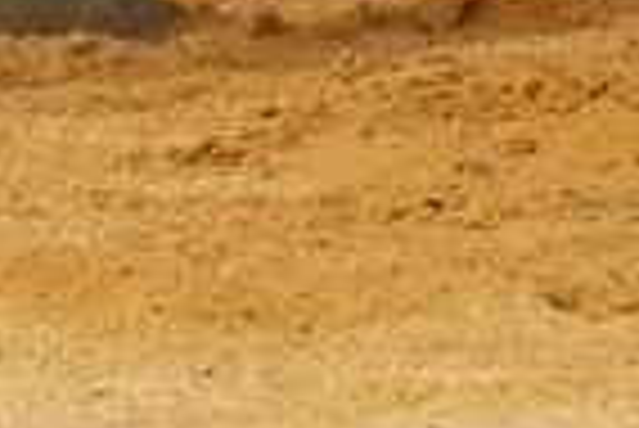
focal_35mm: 1294
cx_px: -292
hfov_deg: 1.6
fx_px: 22992
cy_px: -1047
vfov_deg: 1.1
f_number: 5.6
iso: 110
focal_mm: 120
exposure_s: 1/250
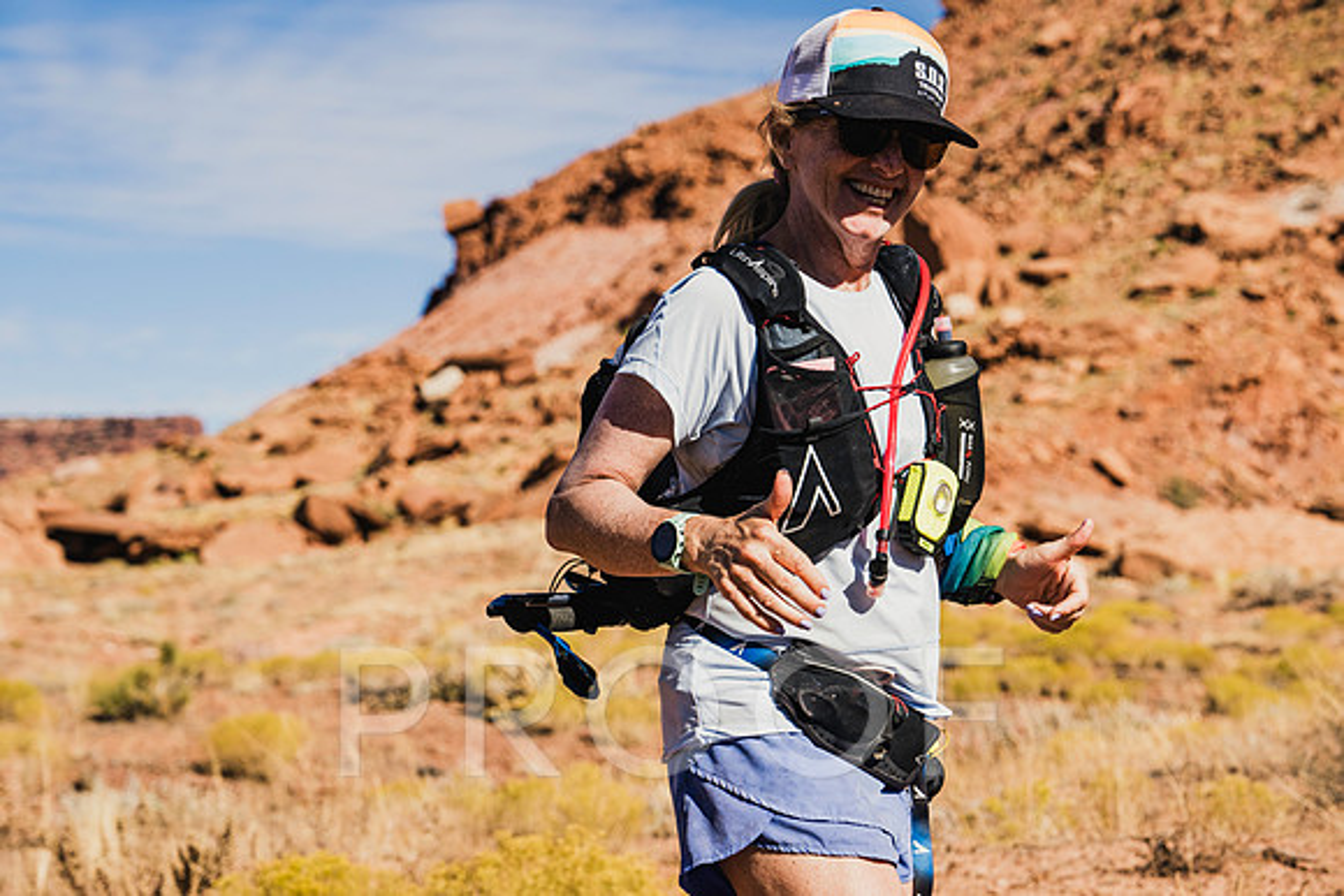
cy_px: 545
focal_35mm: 87
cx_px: 827
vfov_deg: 15.8
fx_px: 3232
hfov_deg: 23.4
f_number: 5
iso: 100
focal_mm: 70
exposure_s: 1/1000
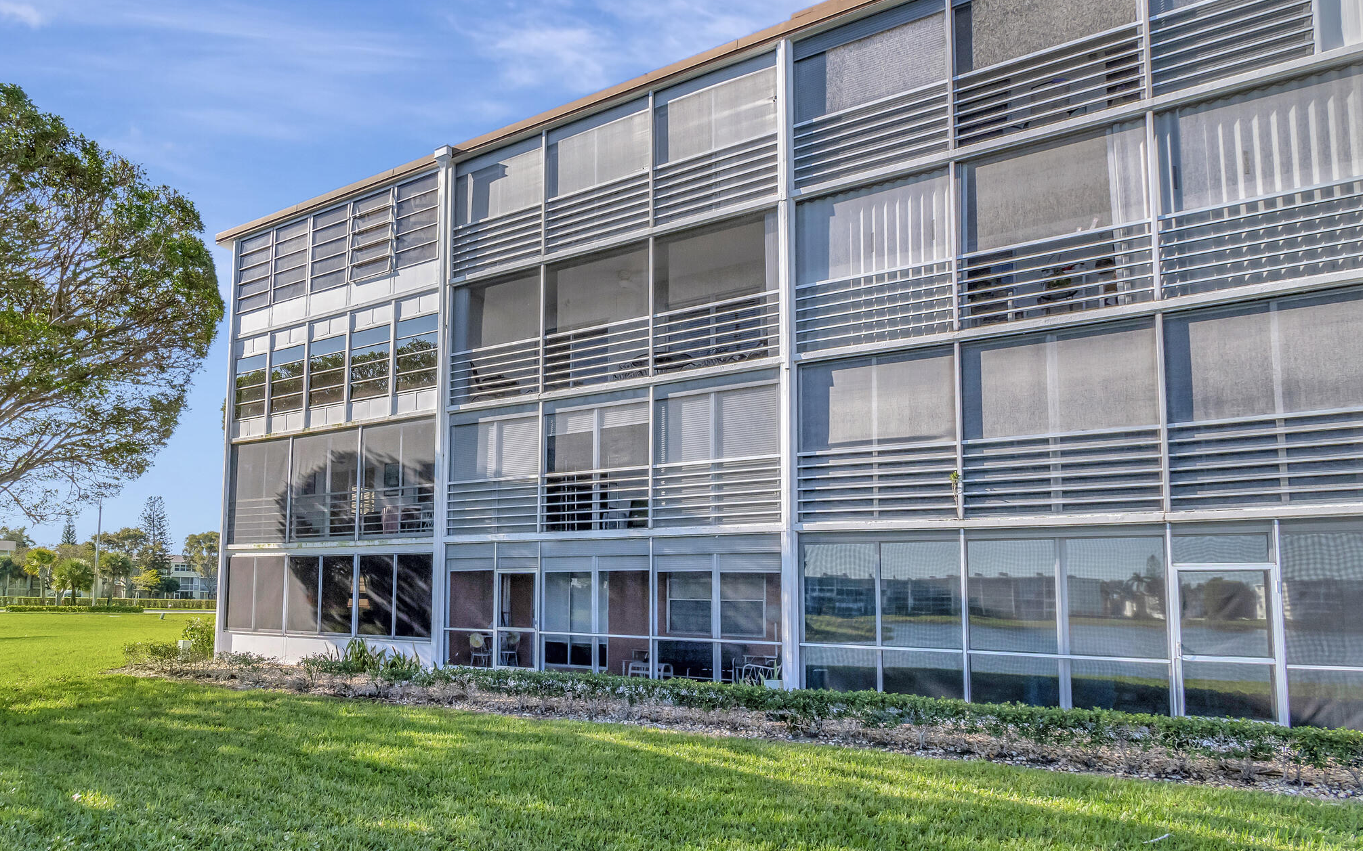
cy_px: 337
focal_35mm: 19
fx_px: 706
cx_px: 520
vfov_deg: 61.6
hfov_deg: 86.4
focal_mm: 10
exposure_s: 1/1250
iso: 500
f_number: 8
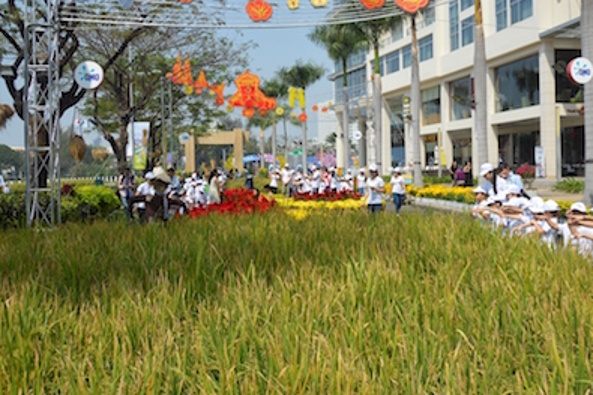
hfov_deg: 50.3
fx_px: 626
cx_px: 366
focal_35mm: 38
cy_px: 179
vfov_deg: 35.0
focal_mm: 20
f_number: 8
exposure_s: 1/250
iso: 100
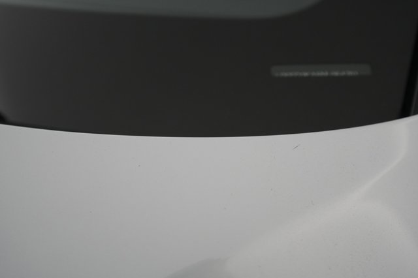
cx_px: 209
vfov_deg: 46.4
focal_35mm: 28
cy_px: 139
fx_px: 325
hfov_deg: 65.5
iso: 2000
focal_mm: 28
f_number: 4.5
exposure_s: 1/100
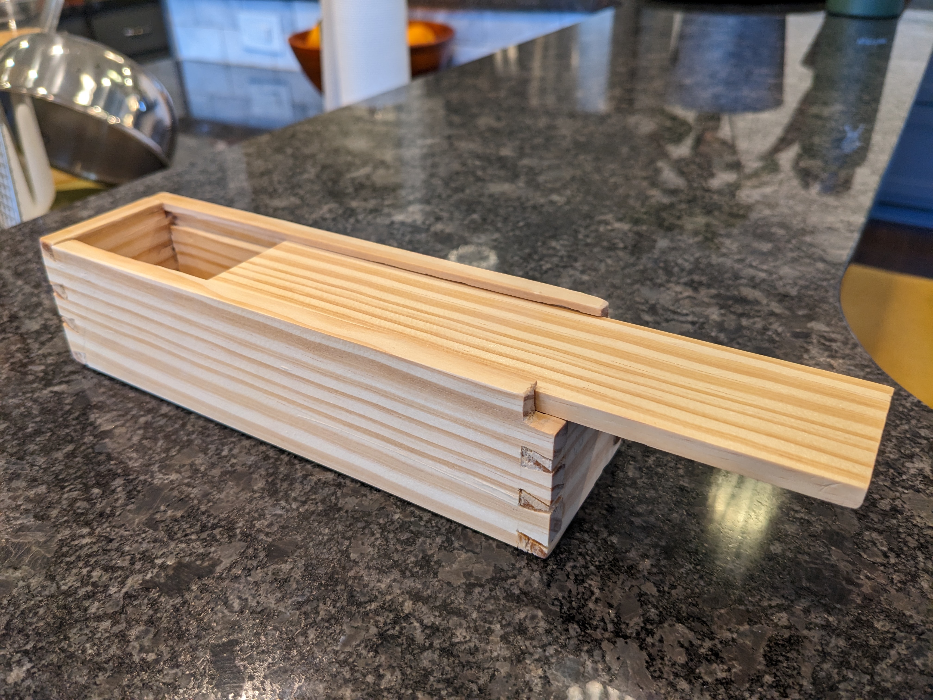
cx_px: 466
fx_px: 728
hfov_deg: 65.3
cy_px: 350
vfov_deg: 51.4
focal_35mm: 27
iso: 76
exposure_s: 1/24
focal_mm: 4.38
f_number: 1.73
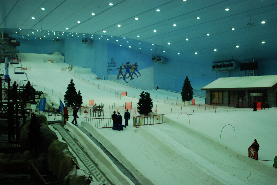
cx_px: 138
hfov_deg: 46.4
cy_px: 92
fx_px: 323
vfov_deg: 32.0
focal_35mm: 42
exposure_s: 1/50
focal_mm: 28
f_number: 3.5
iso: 800
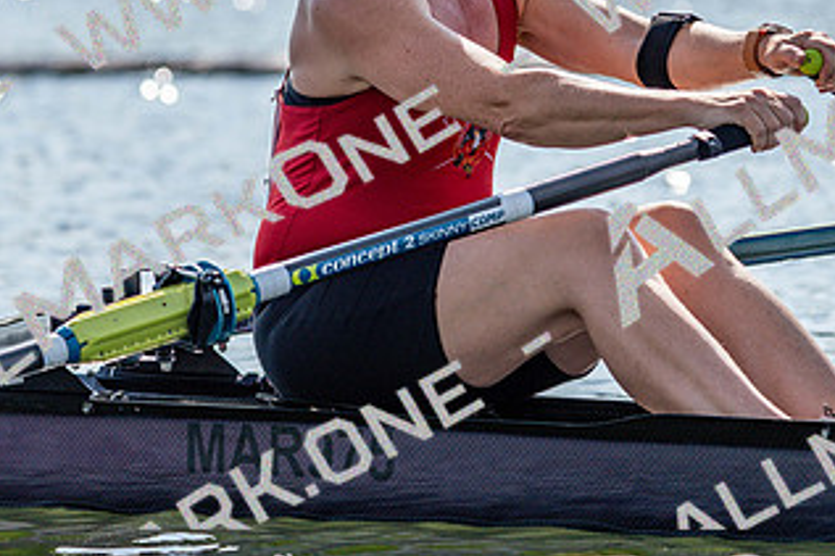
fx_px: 8484
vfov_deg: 3.7
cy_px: 78
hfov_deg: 5.6
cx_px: 382
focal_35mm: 366
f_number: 5.6
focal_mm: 200
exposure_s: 1/1600
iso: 100
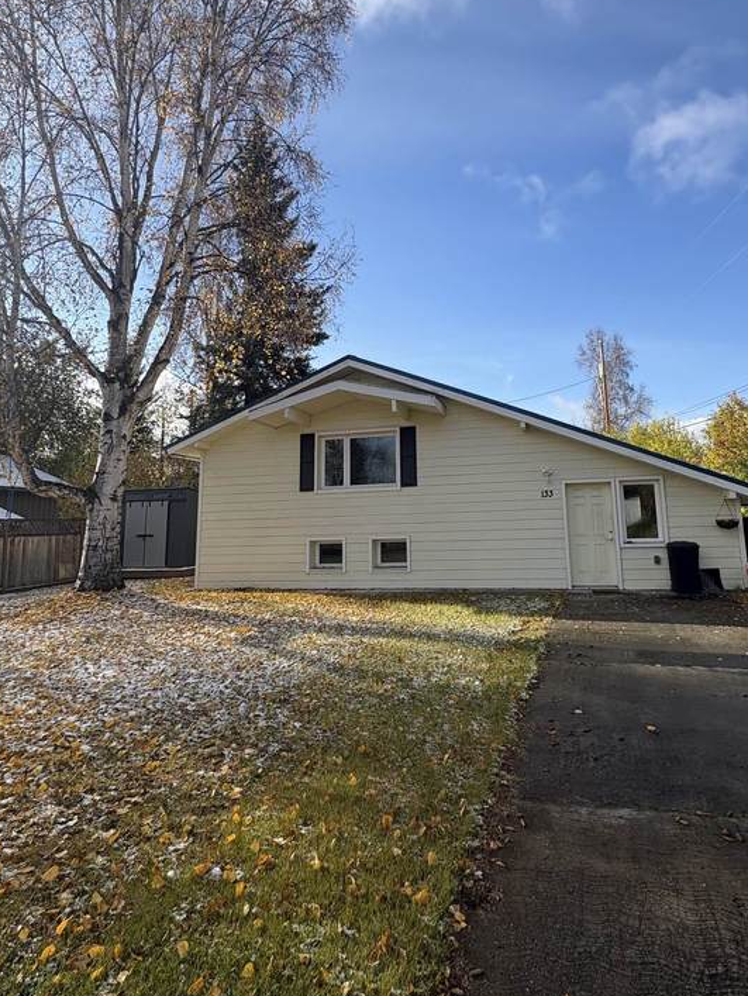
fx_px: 547
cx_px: 447
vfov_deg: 84.1
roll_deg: +1.8
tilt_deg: +9.6
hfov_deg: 68.1
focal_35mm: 19
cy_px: 430
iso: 40
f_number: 2.2
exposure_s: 1/1346
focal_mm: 2.22
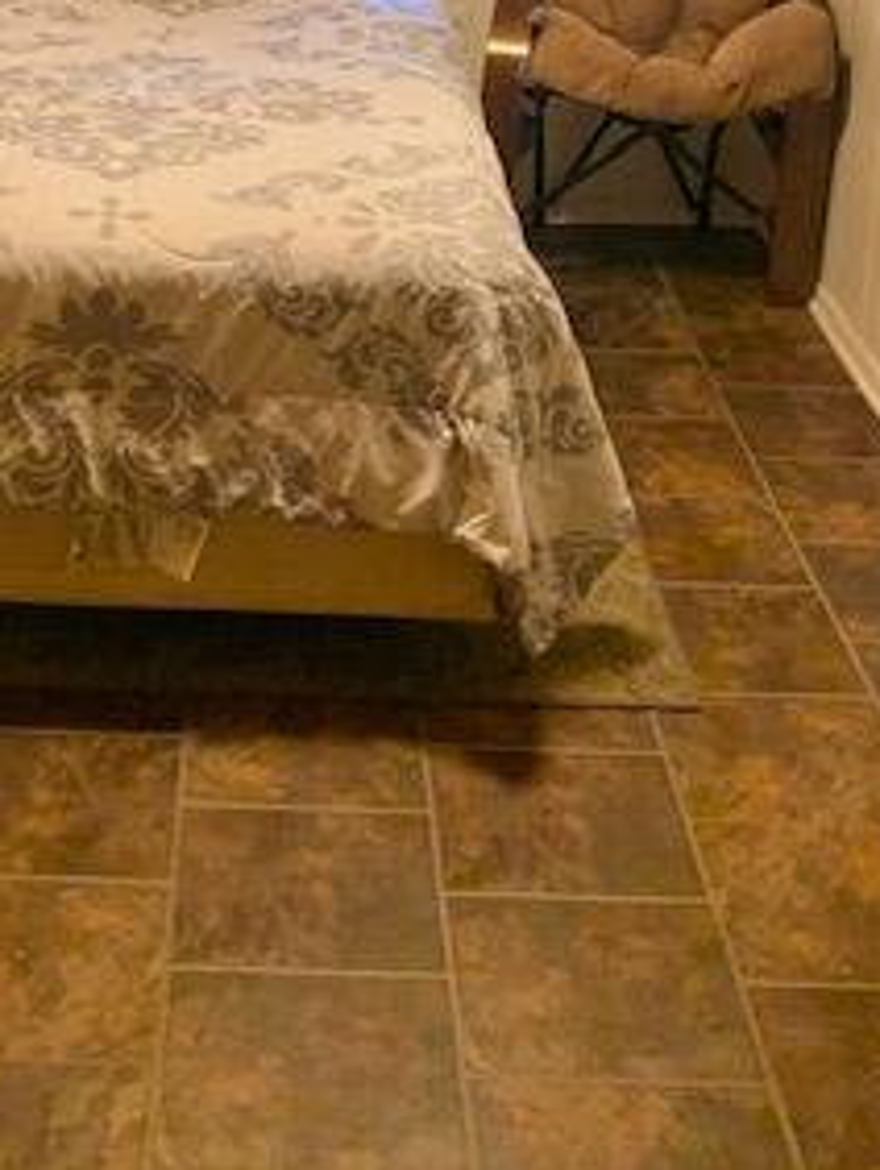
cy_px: 315
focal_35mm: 59
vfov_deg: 32.2
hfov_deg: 24.5
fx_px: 1997
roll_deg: -0.9
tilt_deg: -19.5
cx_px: 199
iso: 320
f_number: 1.8
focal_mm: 4.25
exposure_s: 1/40
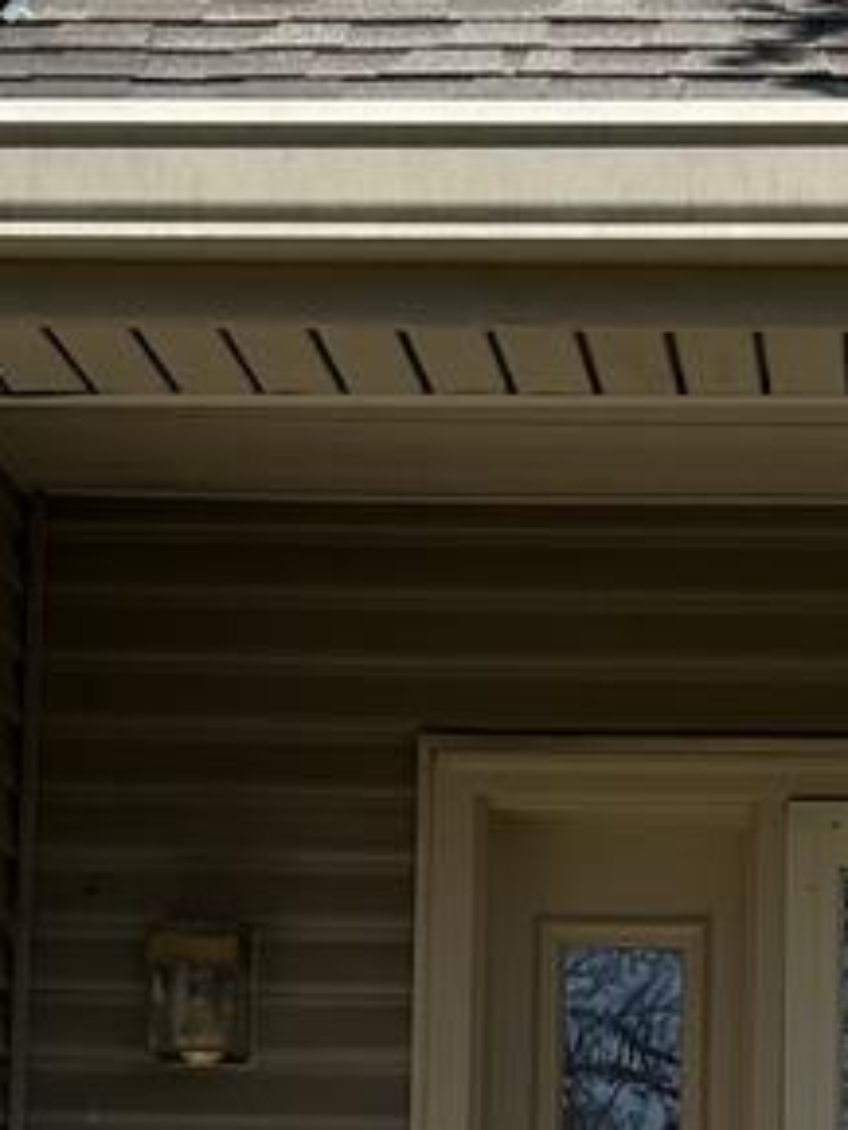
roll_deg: -0.5
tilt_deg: +5.9
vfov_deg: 14.0
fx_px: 4504
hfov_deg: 10.7
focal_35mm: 138
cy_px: 1271
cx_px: 864
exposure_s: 1/4831
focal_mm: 5.7
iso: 50
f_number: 1.5
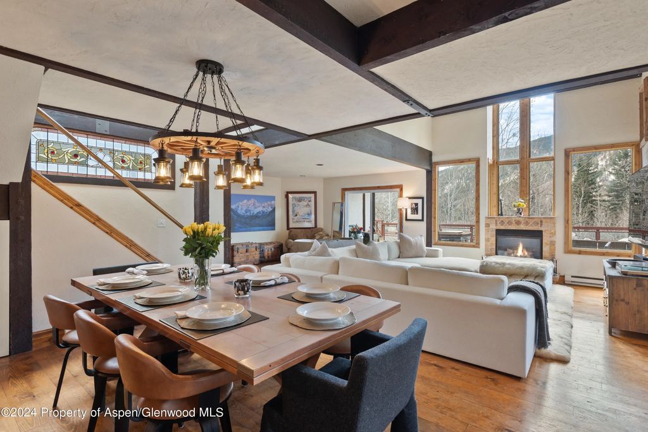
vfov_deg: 64.6
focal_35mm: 19
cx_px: 324
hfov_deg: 86.9
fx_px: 342
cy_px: 216
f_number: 7.1
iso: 320
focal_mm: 19
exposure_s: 1/4
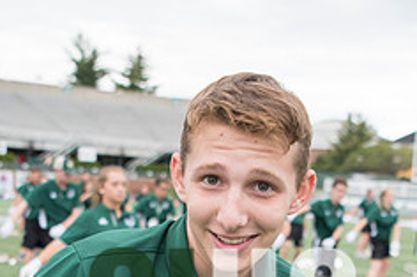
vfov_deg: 21.4
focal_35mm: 59
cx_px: 223
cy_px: 331
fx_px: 683
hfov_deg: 33.9
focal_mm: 24
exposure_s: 1/400
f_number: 2.8
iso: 400
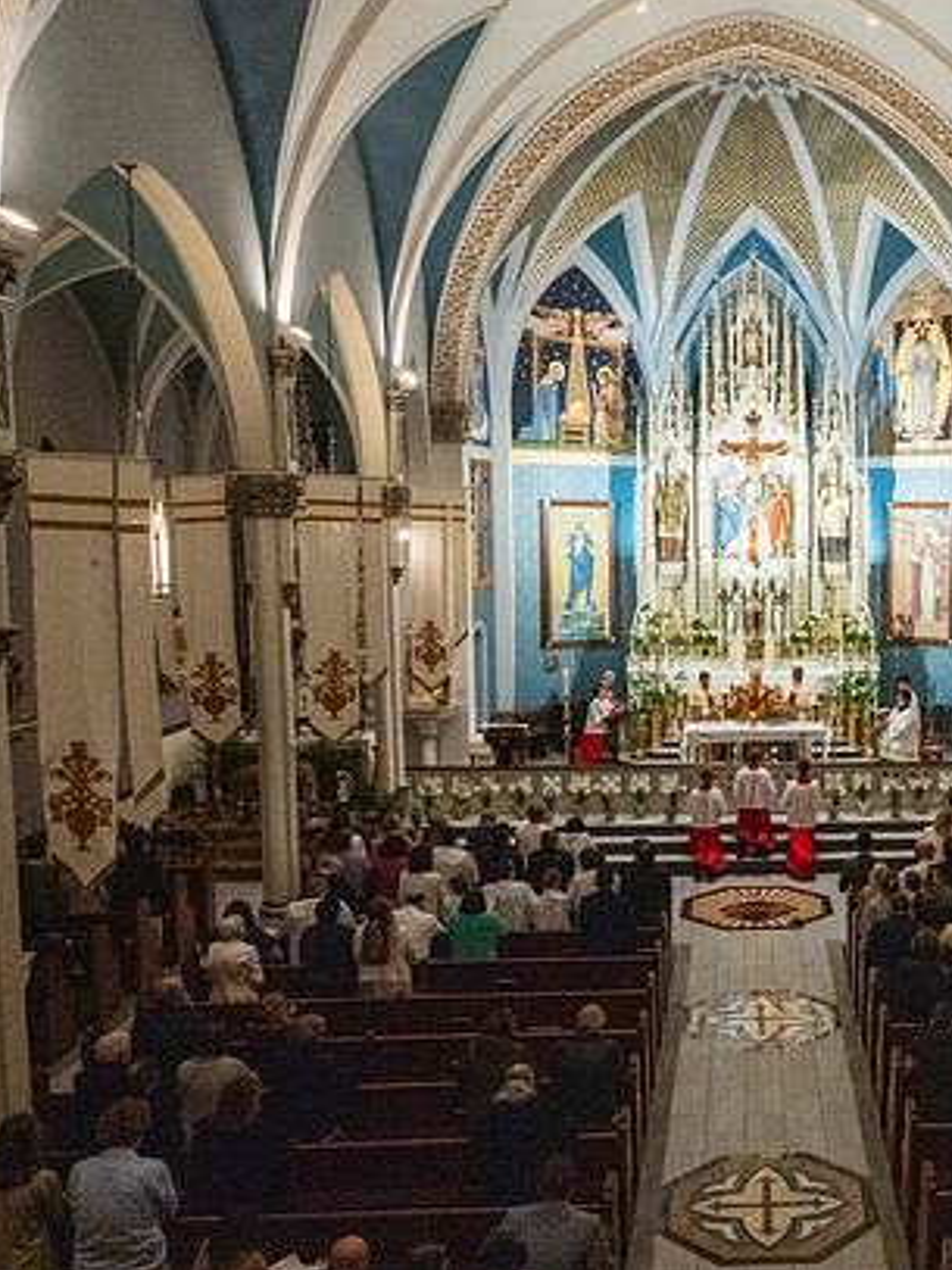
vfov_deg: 50.2
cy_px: 642
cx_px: 860
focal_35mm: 37
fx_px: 1357
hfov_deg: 36.2
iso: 5000
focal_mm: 24
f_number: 16
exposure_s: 1/60
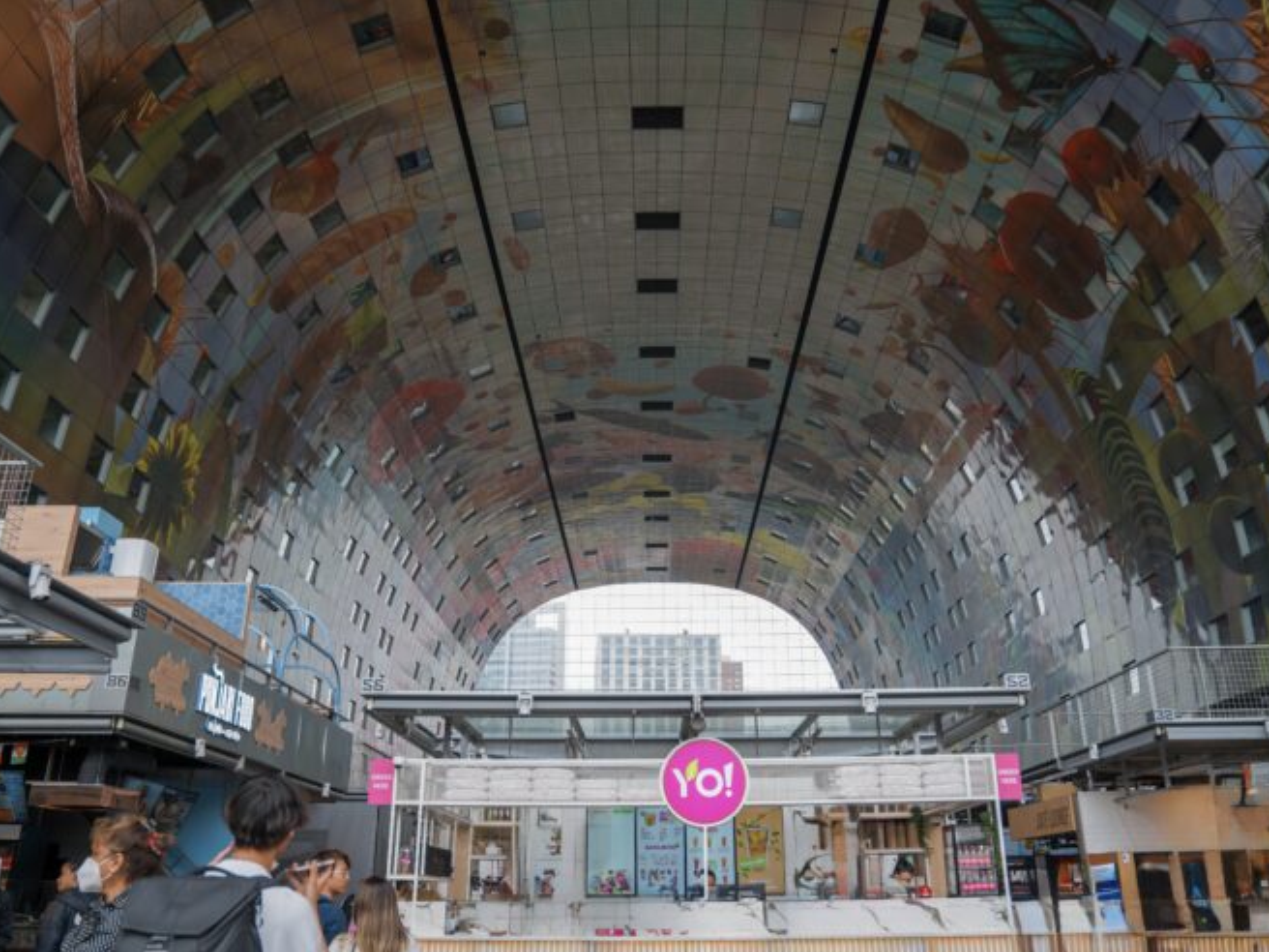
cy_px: 491
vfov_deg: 51.3
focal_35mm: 27
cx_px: 642
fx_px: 990
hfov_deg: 65.3
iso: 100
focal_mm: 24
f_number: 2.8
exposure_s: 1/200
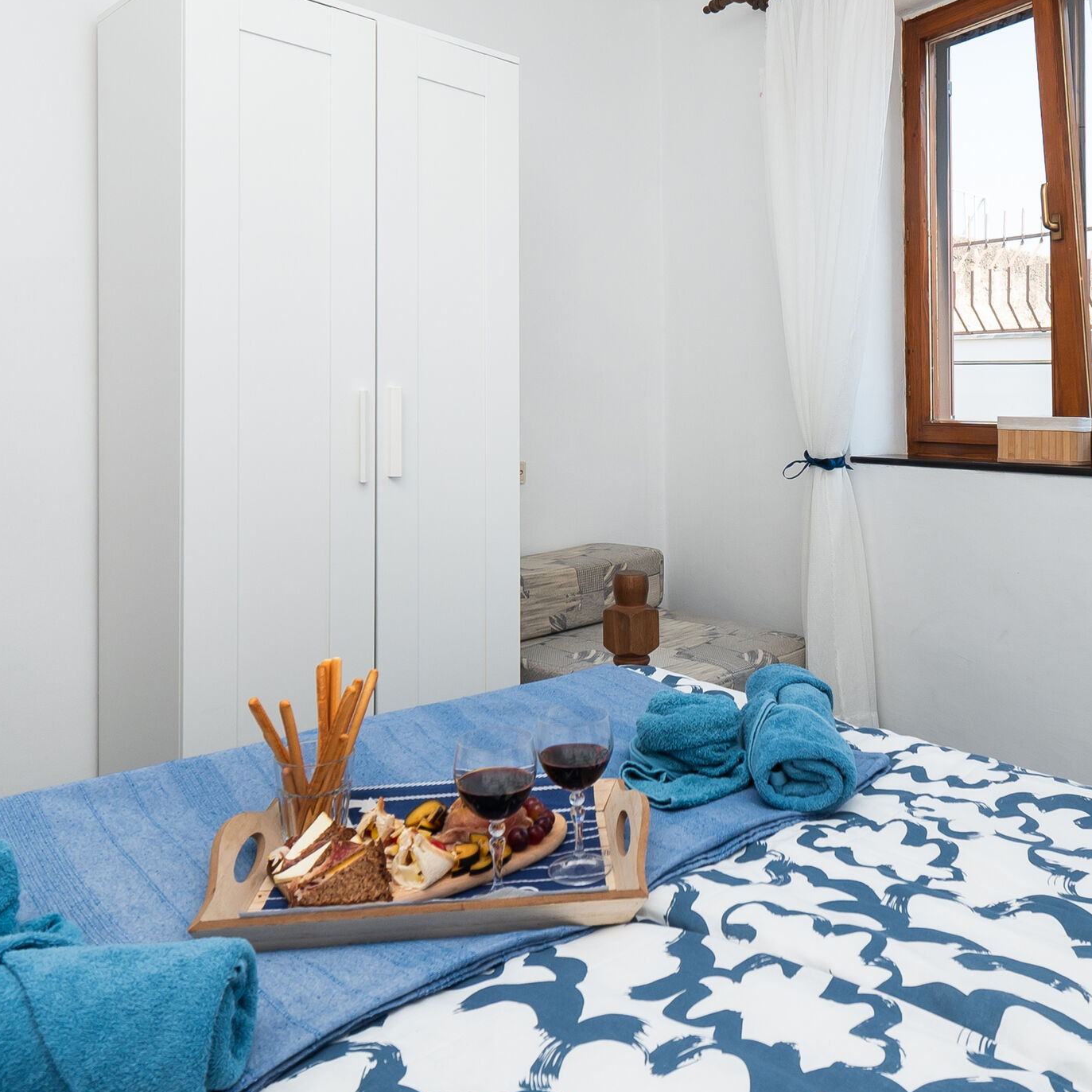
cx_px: 663
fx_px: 928
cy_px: 433
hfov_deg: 60.4
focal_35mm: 26
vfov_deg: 60.4
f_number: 8
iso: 200
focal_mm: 10
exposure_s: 1/125
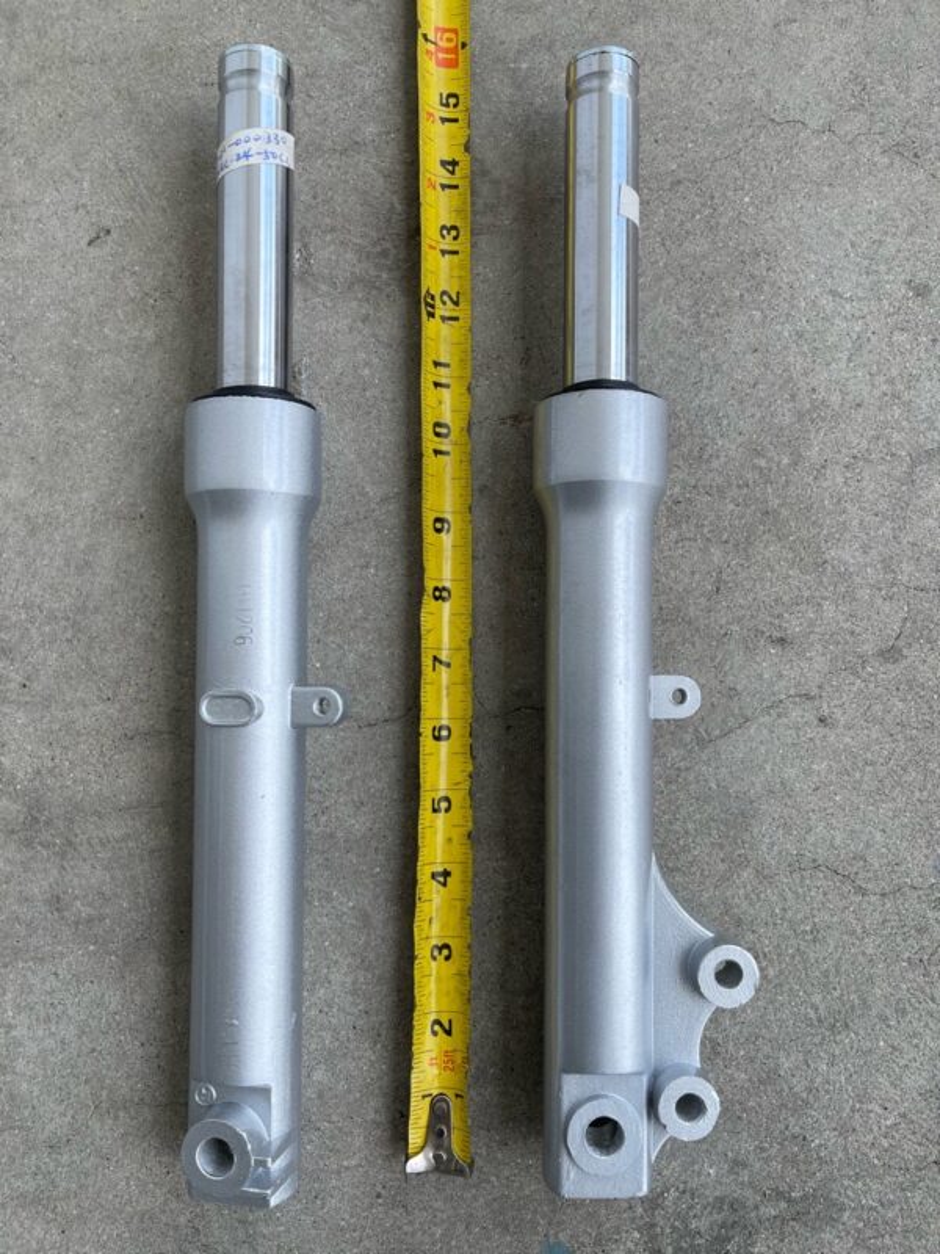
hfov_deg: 53.1
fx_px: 941
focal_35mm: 26
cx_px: 470
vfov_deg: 67.3
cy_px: 627
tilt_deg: -85.6
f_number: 1.6
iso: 32
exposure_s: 1/1403
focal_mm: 5.1
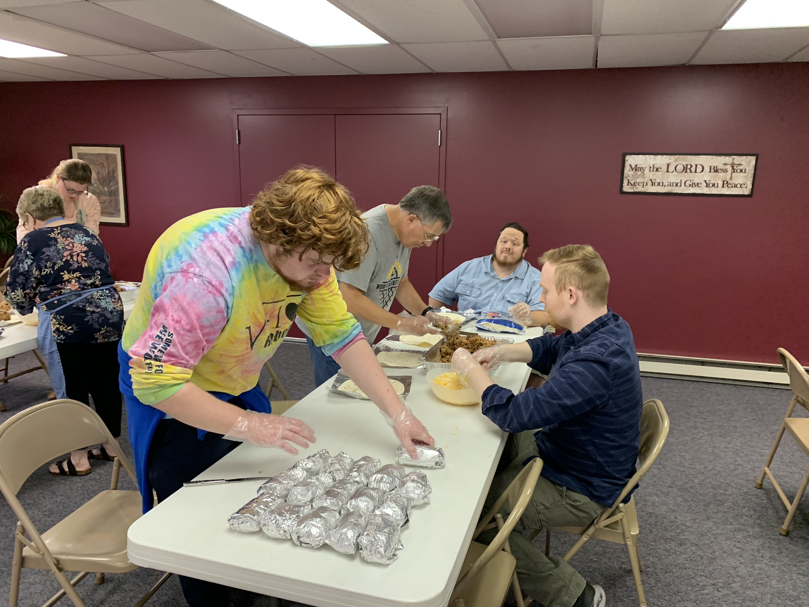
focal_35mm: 26
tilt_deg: -11.2
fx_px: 608
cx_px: 404
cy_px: 304
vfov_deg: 53.1
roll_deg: +0.0
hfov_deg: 67.3
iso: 200
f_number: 1.8
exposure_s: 1/60
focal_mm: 4.25
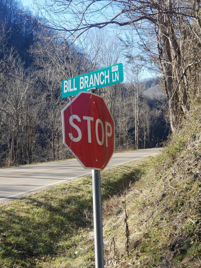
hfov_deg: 28.0
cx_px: 100
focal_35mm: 52
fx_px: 403
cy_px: 134
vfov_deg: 36.8
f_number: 2.4
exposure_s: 1/253
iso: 25
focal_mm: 6
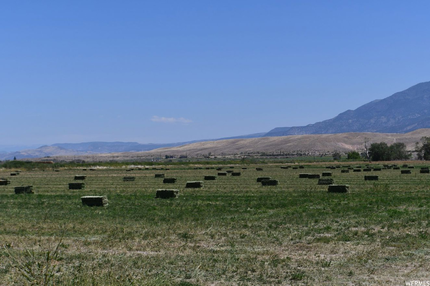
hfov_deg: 24.8
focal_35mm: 82
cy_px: 143
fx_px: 979
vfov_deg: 16.6
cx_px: 215
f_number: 10
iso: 100
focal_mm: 55
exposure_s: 1/400
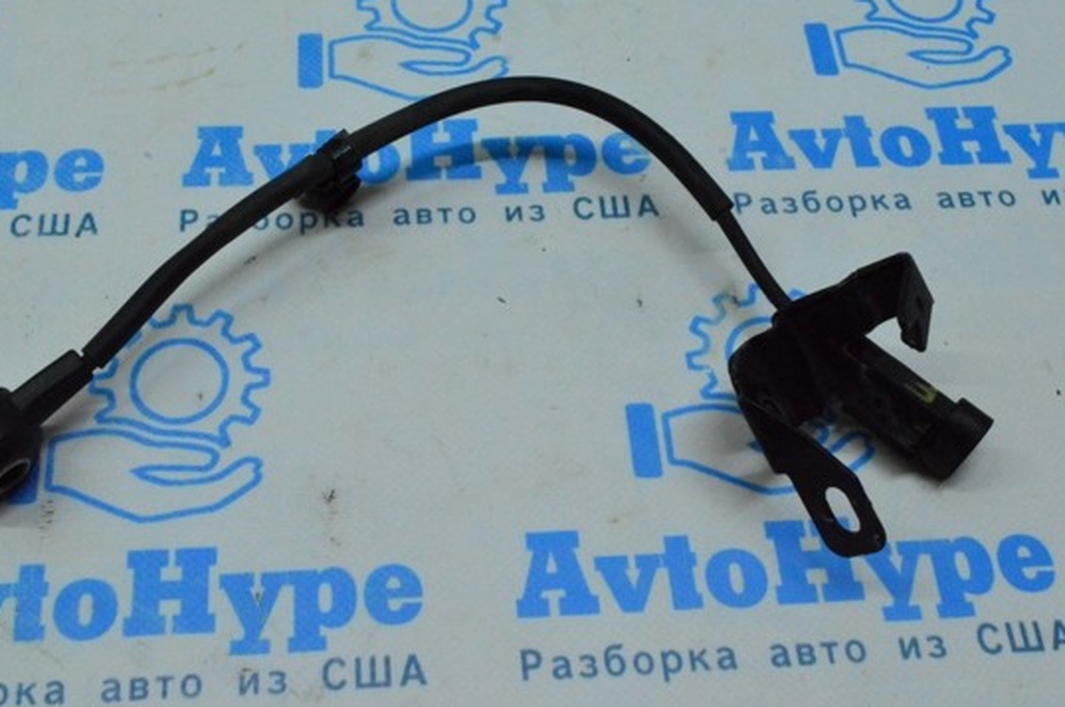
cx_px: 434
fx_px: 1477
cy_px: 308
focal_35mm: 50
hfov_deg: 39.5
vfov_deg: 26.9
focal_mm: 28
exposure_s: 1/50
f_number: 29
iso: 5000
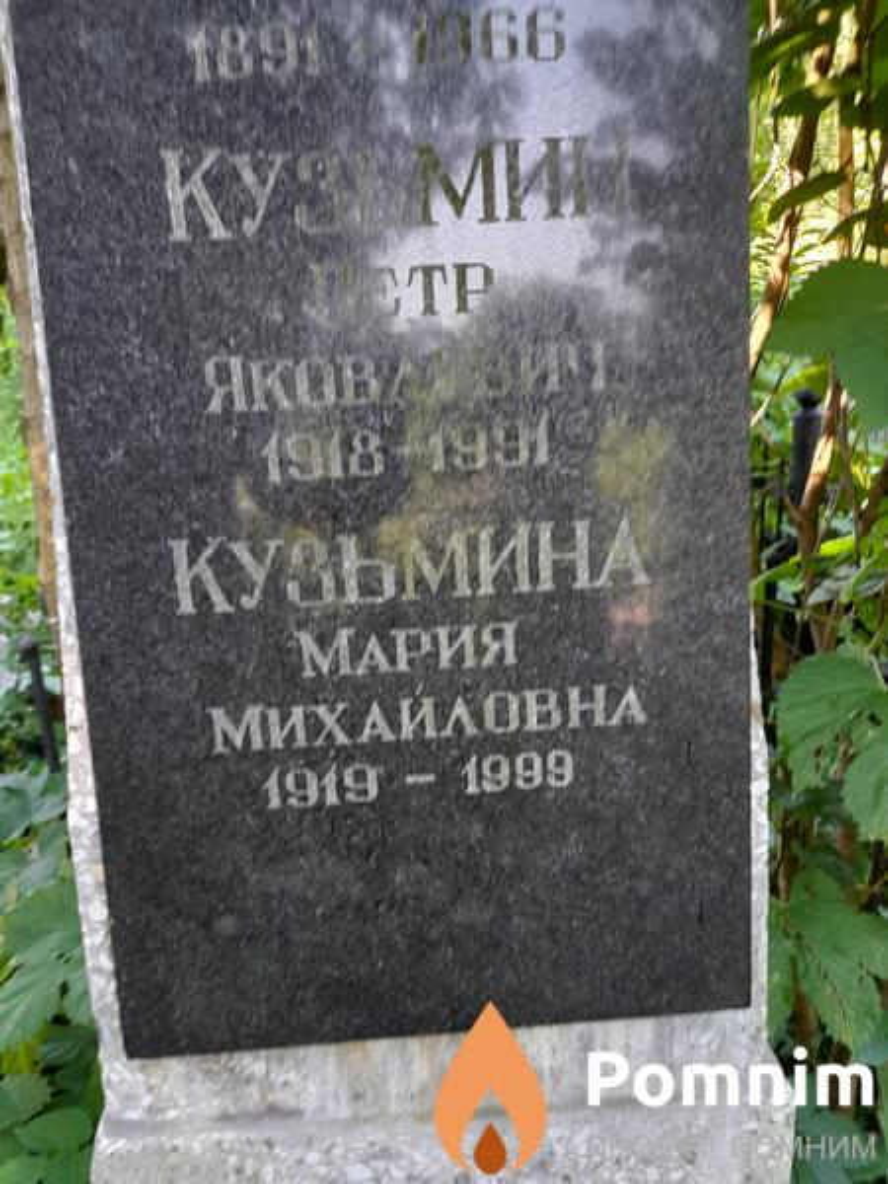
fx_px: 855
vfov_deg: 69.4
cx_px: 444
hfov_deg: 54.9
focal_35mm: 25
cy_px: 592
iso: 100
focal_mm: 4.6
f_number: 2
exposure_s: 1/50
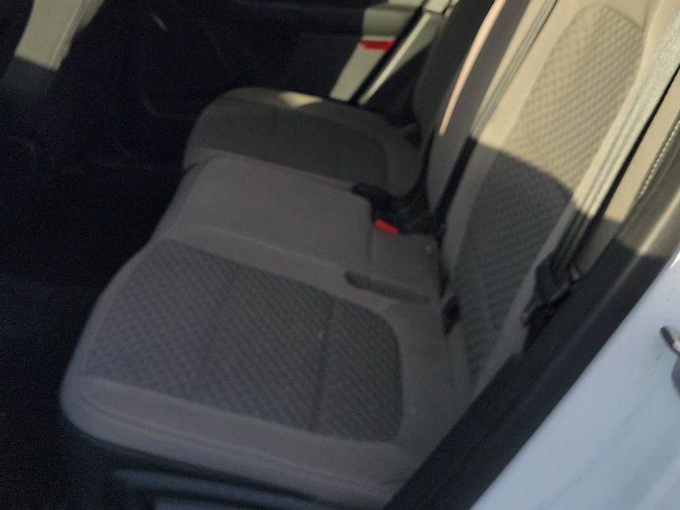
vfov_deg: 32.0
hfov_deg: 42.5
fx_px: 864
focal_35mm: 44
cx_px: 241
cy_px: 103
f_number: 1.8
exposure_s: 1/137
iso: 50
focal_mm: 6.7
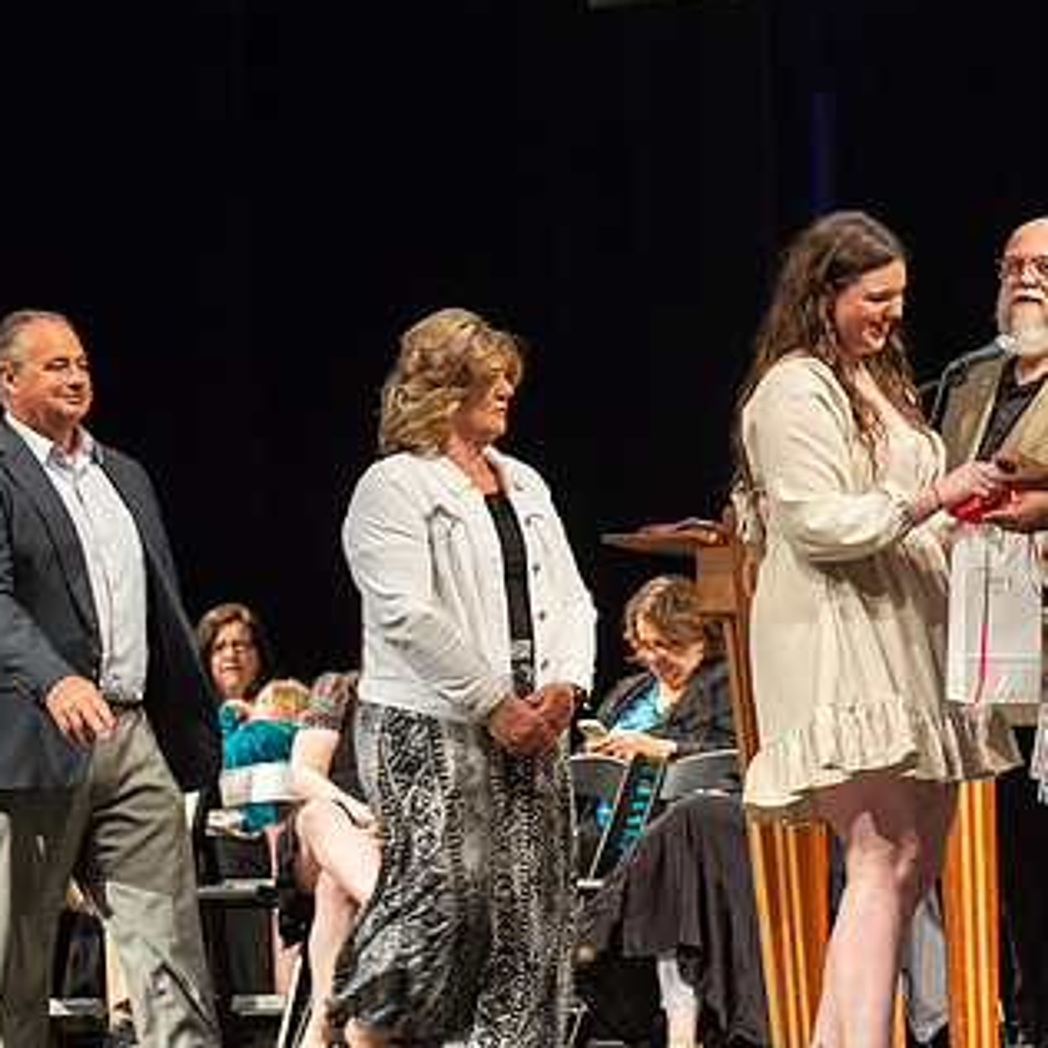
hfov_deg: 9.1
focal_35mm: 192
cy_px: 593
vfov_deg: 9.1
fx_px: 6576
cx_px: 862
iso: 1600
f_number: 4
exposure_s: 1/100
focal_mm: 105
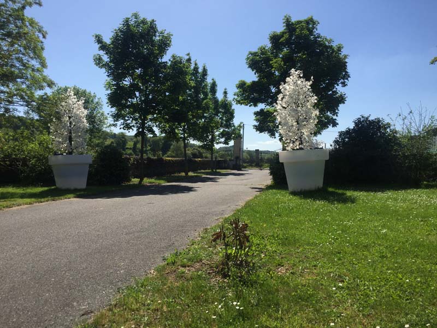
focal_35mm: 29
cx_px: 218
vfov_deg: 48.2
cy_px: 164
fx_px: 366
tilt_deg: +1.4
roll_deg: -2.8
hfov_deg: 61.7
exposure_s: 1/3049
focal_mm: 4.15
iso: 32
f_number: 2.2
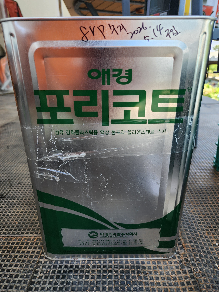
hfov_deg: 58.9
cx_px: 110
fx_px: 194
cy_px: 146
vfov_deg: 73.9
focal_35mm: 23
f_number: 1.8
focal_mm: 6.4
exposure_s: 1/120
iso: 25
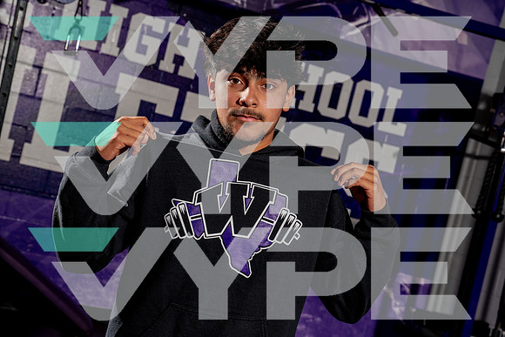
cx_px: 252
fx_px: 898
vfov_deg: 21.3
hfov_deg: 31.4
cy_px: 168
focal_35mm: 64
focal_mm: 64
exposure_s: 1/250
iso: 100
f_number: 8
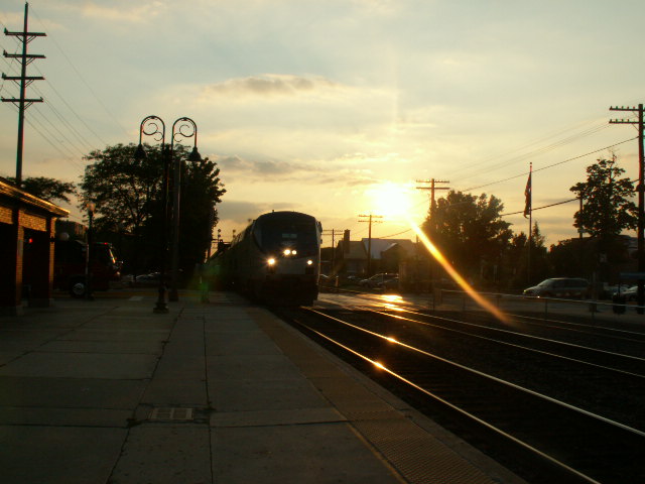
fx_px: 652
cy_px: 242
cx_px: 322
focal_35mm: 35
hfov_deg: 52.6
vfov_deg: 40.7
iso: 50
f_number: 7.1
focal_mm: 5.86
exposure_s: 1/200
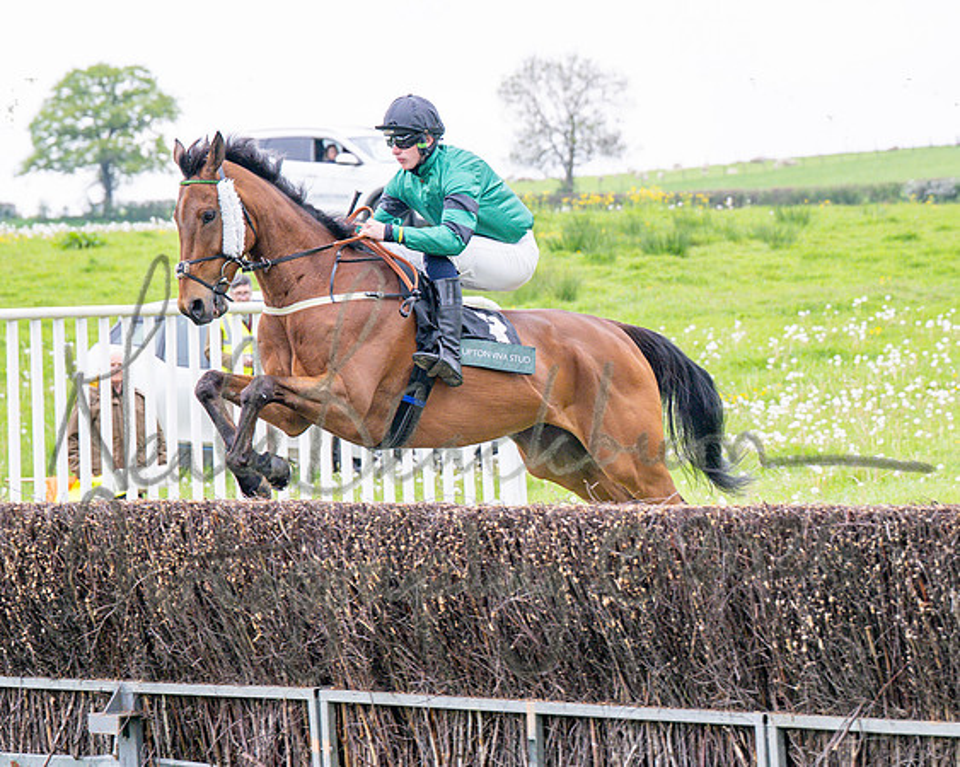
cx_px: 420
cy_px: 425
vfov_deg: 8.2
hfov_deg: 10.2
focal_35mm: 189
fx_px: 5377
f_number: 4
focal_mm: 92
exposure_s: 1/1250
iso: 400
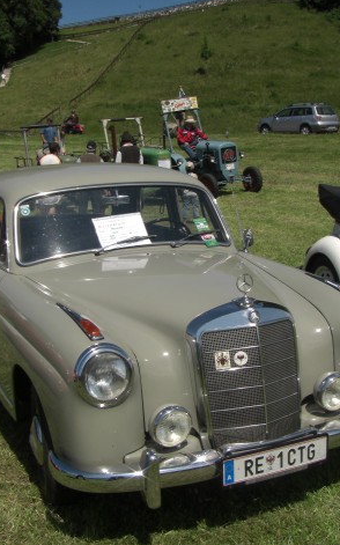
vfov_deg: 42.7
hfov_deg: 27.4
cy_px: 270
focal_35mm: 47
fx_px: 697
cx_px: 171
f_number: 4.6
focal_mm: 6.3
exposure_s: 1/800
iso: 64
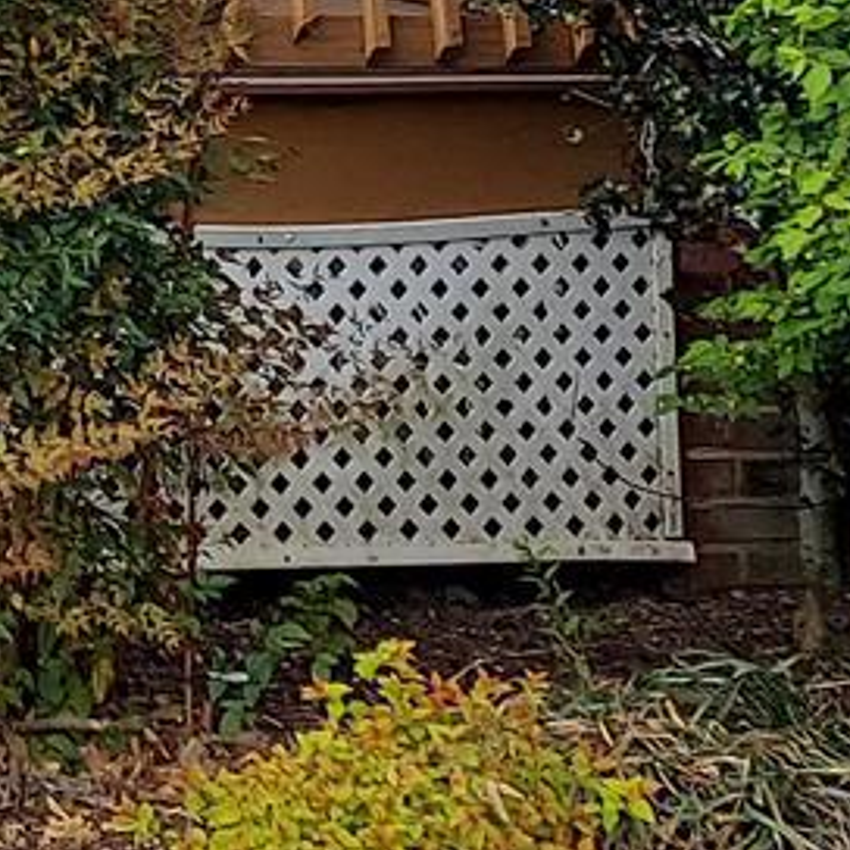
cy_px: -928
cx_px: -1272
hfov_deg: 9.6
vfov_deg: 10.0
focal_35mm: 160
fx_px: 4445
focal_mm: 5.23
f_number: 1.8
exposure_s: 1/120
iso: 64
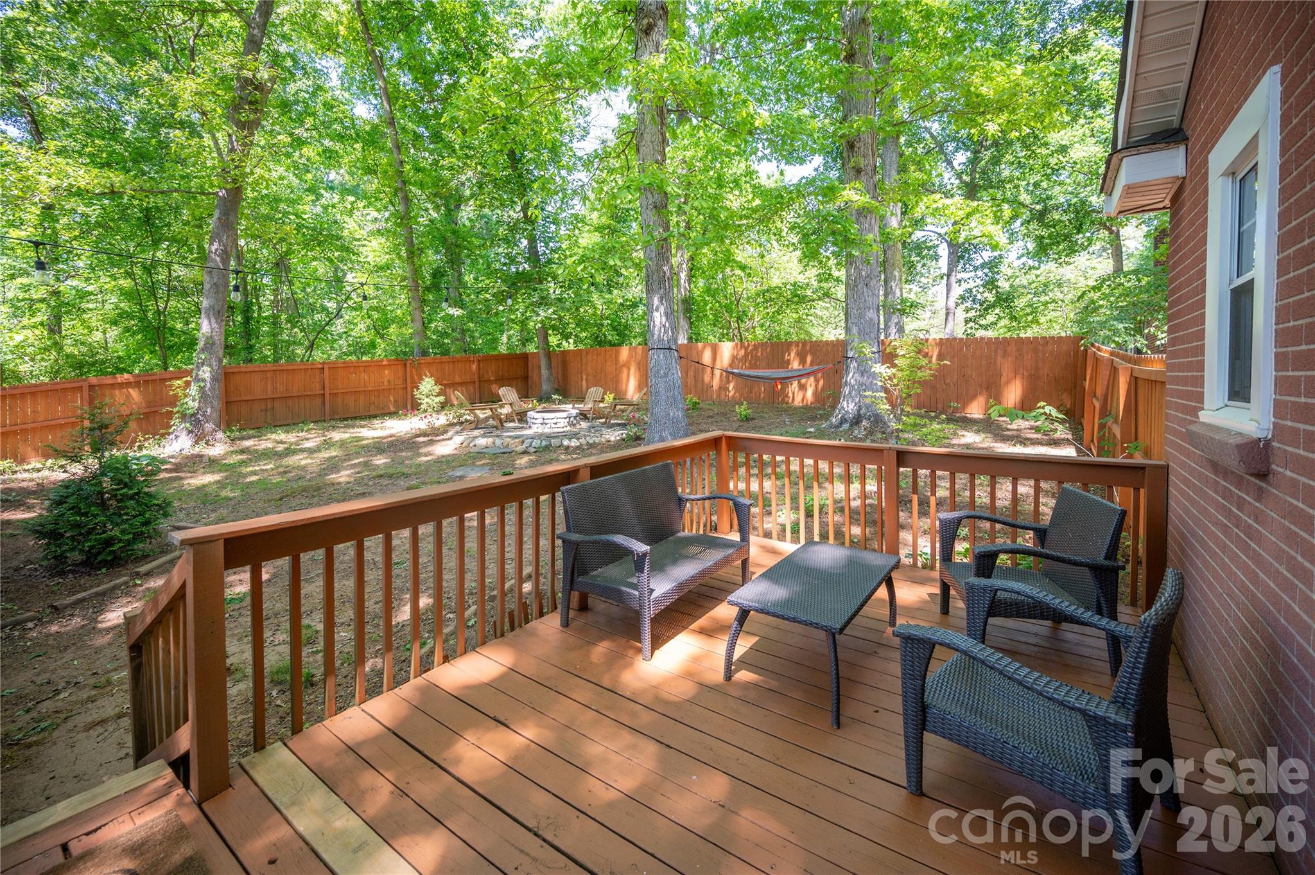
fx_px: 511
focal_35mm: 14
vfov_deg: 81.1
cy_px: 438
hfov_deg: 104.3
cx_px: 658
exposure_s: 1/250
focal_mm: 14
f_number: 4
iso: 400
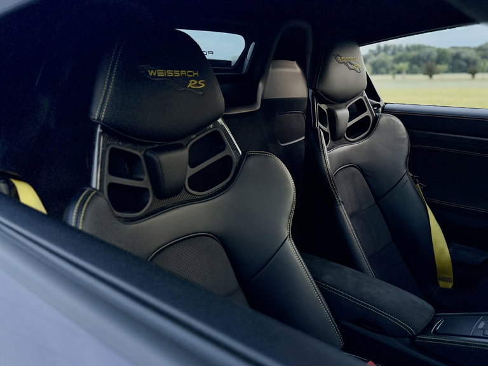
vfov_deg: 56.8
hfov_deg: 71.6
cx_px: 244
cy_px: 183
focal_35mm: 24
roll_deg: +0.1
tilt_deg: -8.2
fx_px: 338
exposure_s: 1/80
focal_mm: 6.76
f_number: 1.78
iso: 200
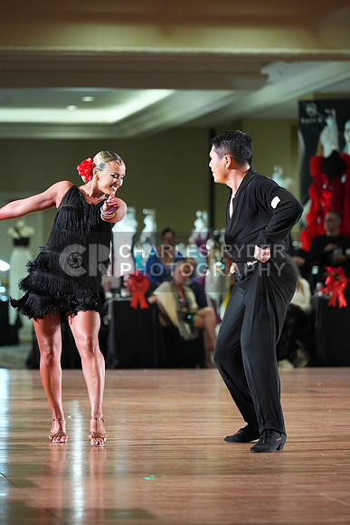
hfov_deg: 6.9
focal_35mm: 200
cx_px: 175
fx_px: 2915
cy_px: 262
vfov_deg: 10.3
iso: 8000
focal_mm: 200
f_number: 4.5
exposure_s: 1/400
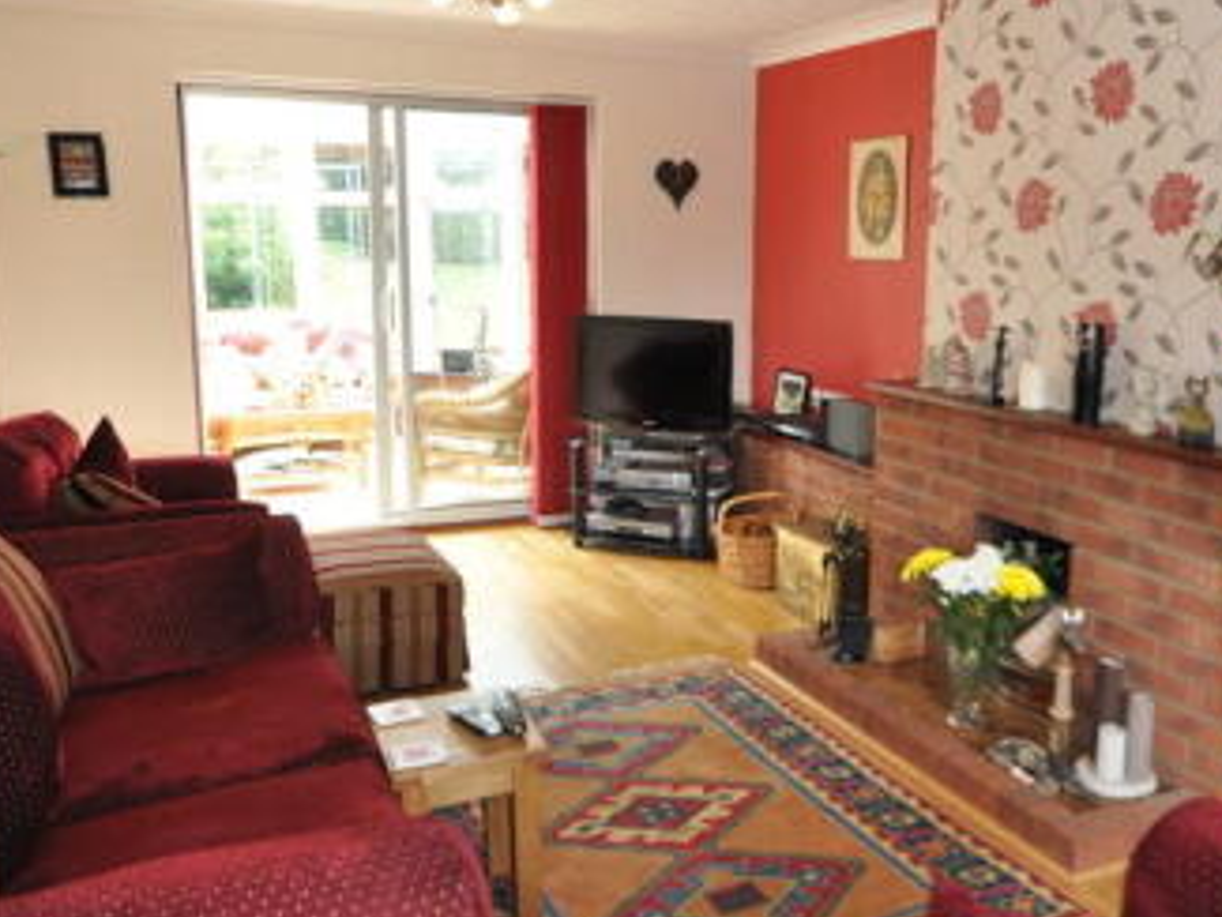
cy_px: 474
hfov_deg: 56.6
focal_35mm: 32
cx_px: 703
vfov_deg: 44.2
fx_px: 1129
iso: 560
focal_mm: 11
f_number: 3.5
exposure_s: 1/125
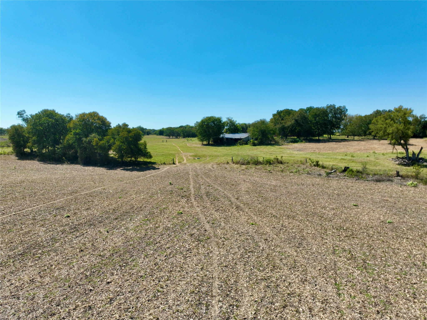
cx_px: 214
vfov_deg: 56.8
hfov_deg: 71.6
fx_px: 296
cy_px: 160
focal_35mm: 24
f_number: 2.8
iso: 100
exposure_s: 1/2000
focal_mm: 12.29
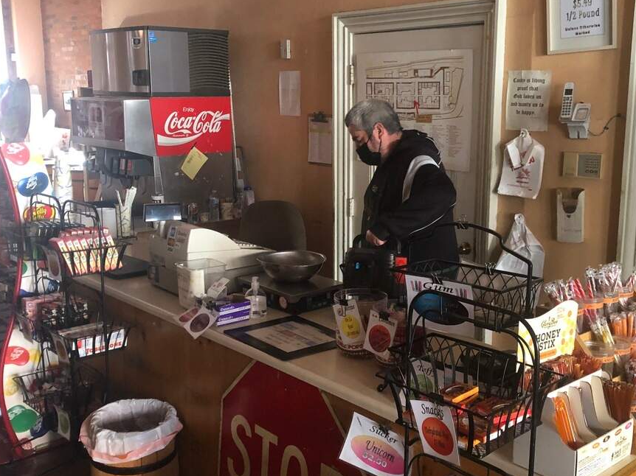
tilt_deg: -8.4
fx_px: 716
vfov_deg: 36.8
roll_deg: +1.0
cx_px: 349
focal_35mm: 39
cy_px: 234
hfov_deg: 47.8
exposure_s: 1/15
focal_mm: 4
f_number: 1.8
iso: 80
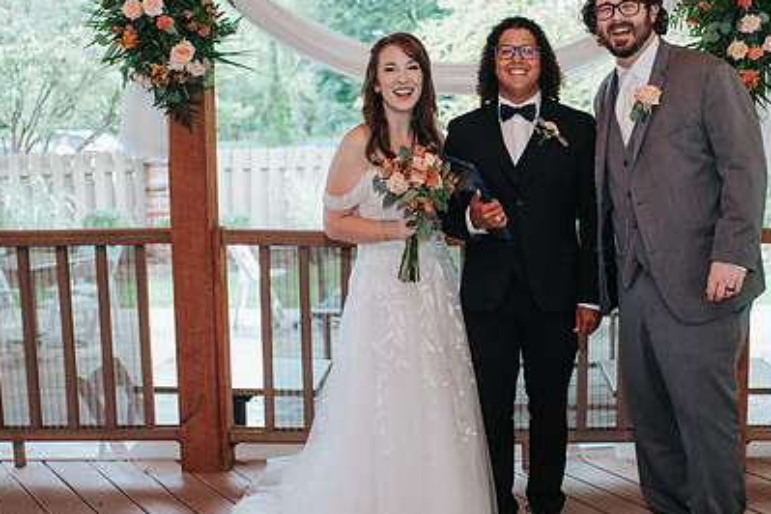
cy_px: 253
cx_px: 506
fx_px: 1135
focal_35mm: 53
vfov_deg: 25.5
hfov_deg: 37.2
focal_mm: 35
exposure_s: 1/200
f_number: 3.2
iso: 280
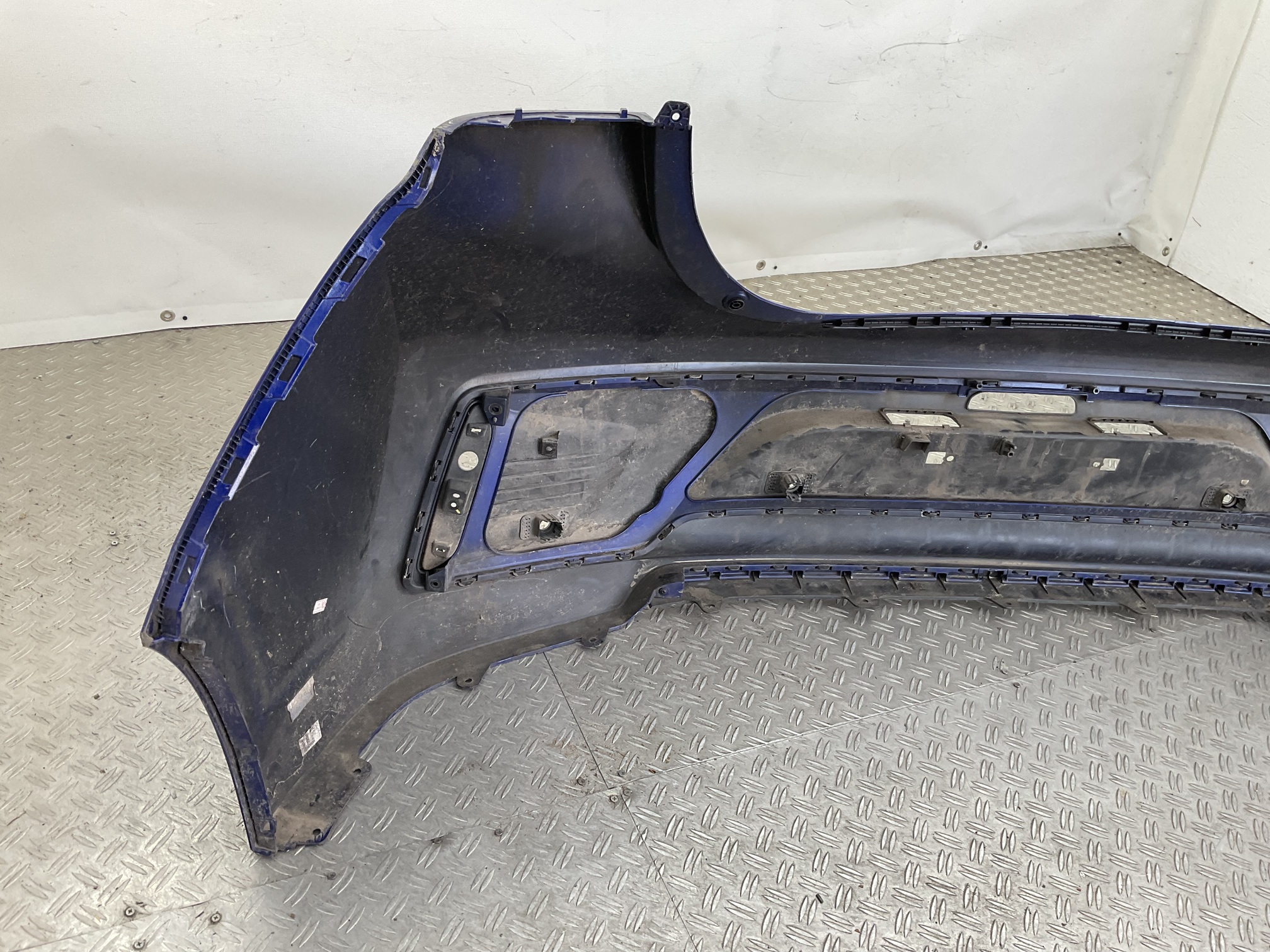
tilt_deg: -34.7
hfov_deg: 61.7
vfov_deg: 48.2
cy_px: 476
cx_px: 635
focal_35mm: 29
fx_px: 1064
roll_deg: -10.9
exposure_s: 1/120
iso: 32
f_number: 1.8
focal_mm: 3
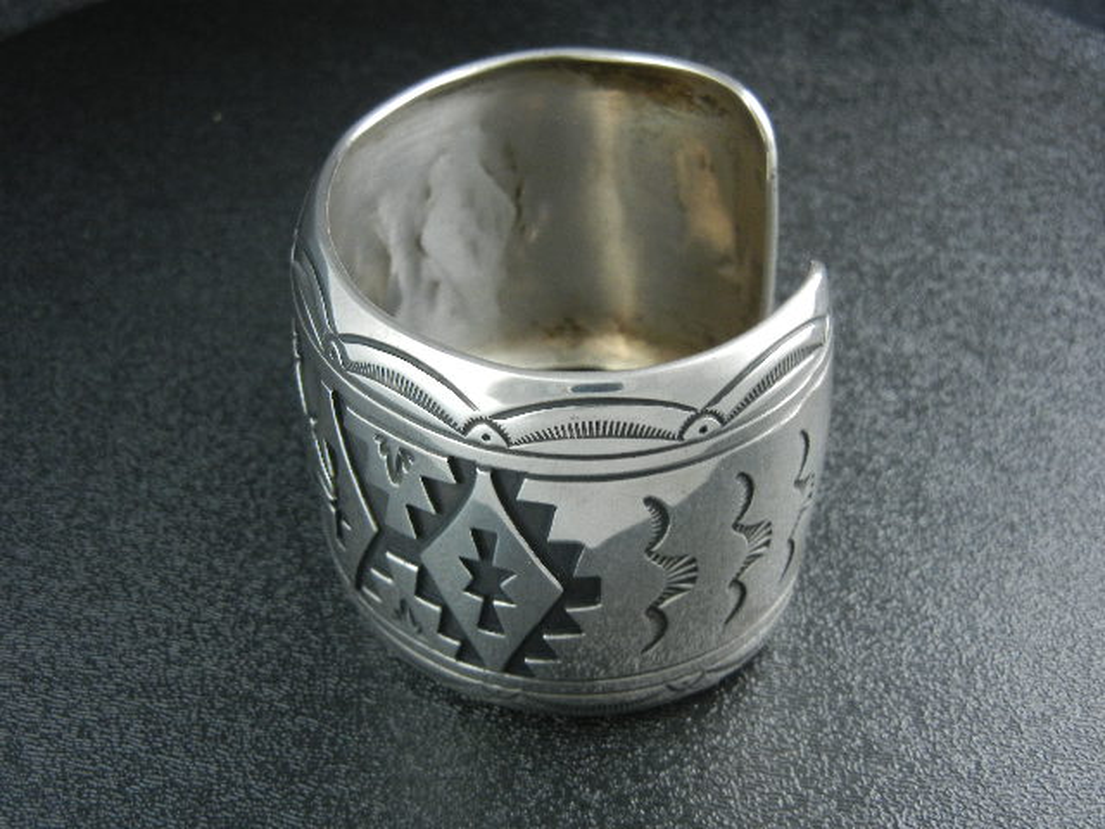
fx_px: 1436
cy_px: 414
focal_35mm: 45
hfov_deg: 42.1
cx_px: 552
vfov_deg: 32.2
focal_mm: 8.1
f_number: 3.8
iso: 400
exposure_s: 1/26.4
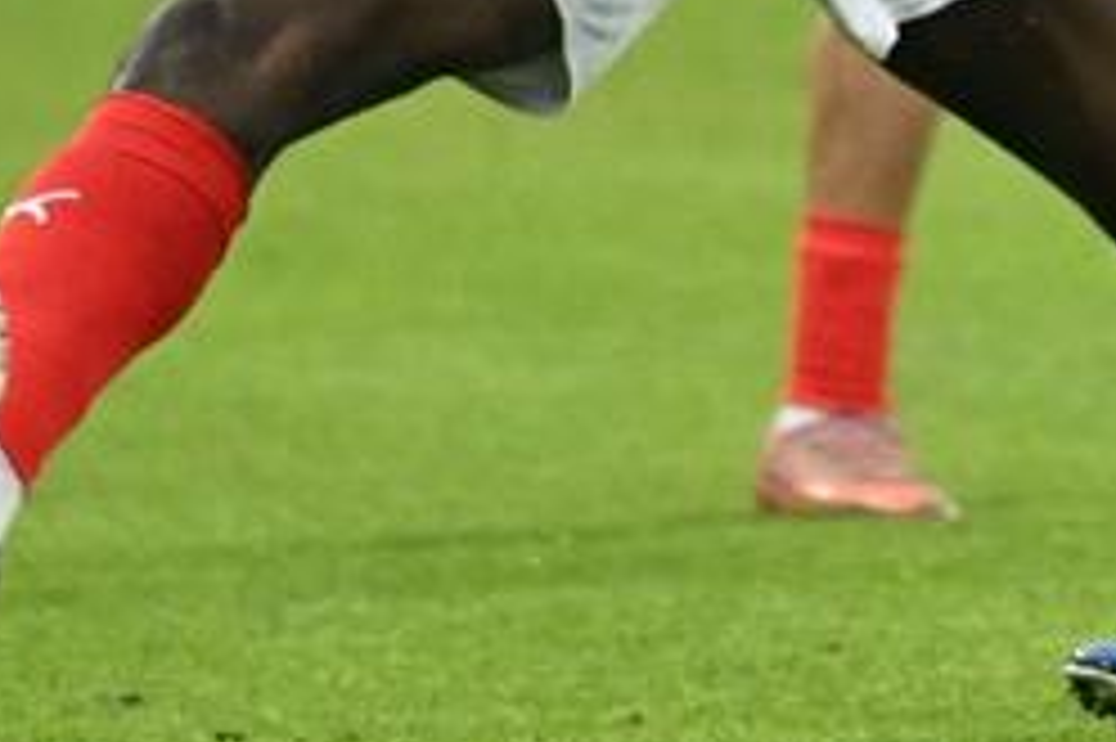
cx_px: 1125
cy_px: -429
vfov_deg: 0.9
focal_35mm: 1454
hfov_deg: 1.4
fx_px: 45043
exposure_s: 1/1000
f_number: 4.5
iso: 4000
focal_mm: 400
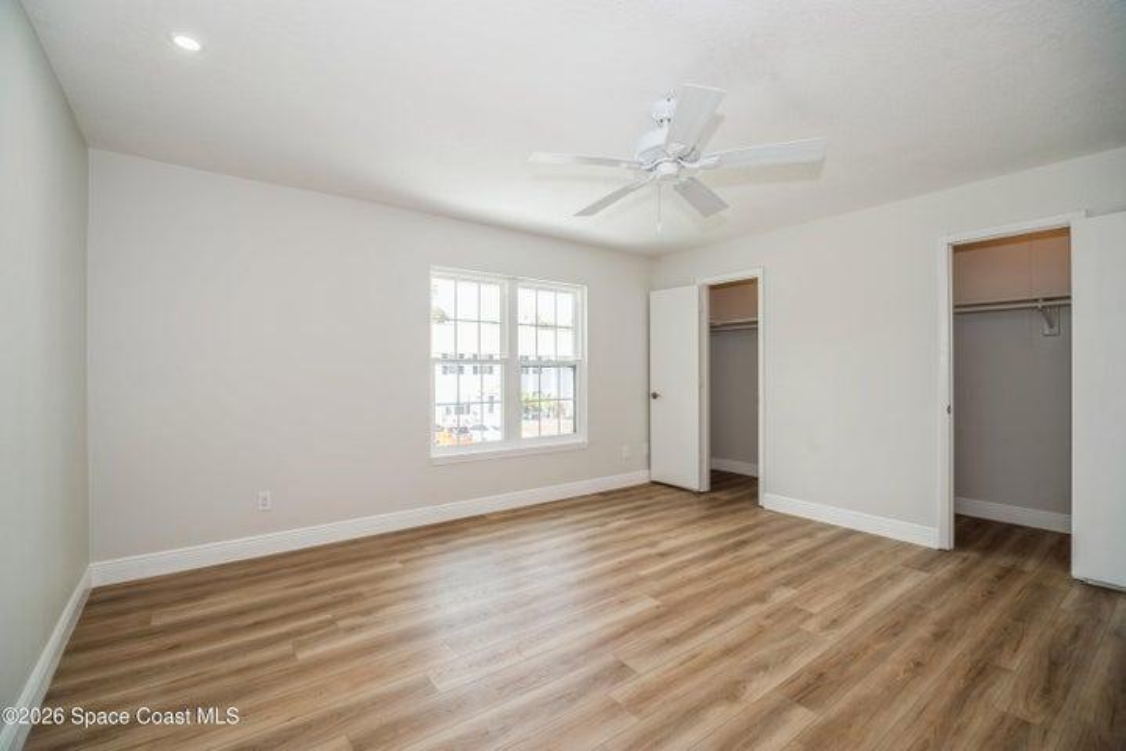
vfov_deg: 77.4
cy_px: 376
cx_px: 563
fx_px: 469
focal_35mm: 15
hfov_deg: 100.4
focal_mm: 15
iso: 200
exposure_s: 1/20
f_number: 8
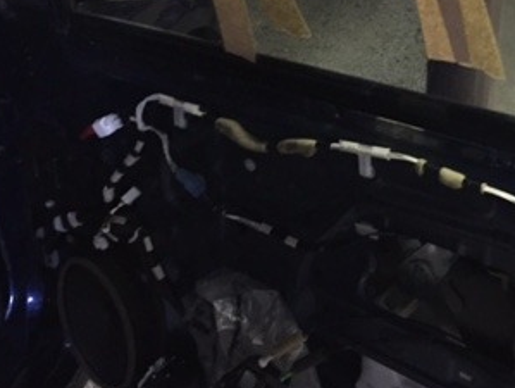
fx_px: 924
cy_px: 147
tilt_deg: -30.7
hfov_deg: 30.6
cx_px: 391
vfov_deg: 23.6
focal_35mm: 62
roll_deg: -1.4
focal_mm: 4.15
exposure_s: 1/15
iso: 640
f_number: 2.2
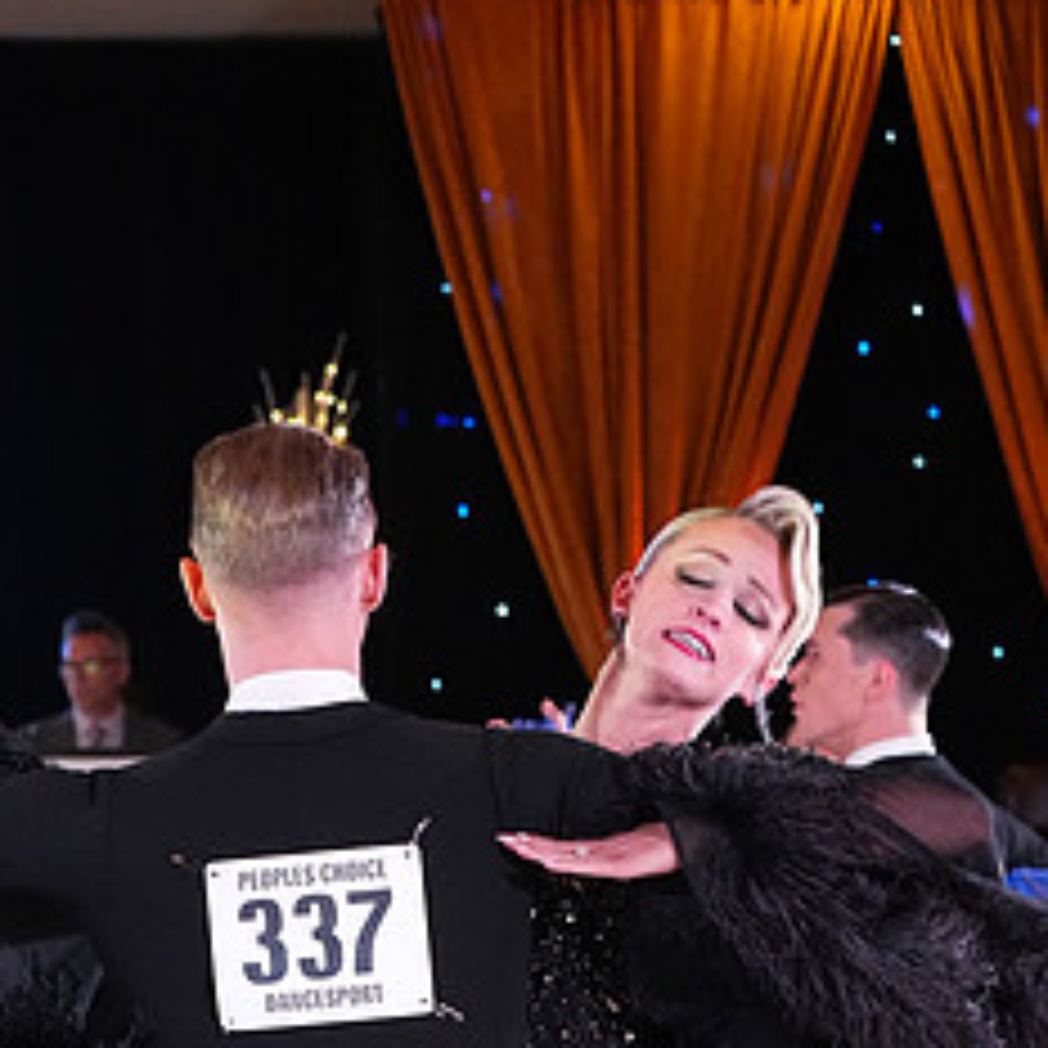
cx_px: 421
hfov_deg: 11.8
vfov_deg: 11.6
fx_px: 5069
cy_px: 1273
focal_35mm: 148
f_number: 5
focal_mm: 70
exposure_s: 1/400
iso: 8000
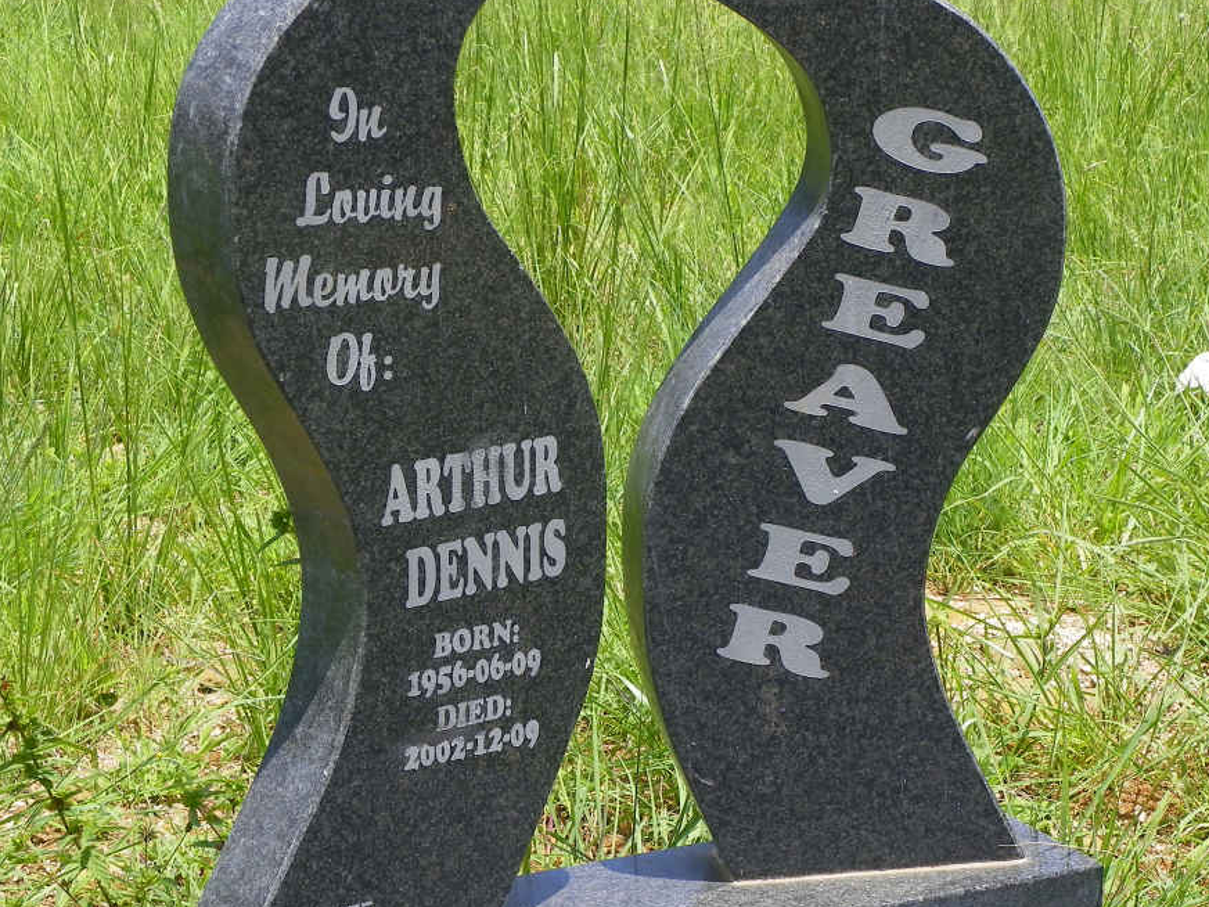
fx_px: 3842
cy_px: 450
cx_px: 719
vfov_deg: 13.5
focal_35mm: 110
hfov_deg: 17.9
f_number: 5
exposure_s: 1/200
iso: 64
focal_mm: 14.2
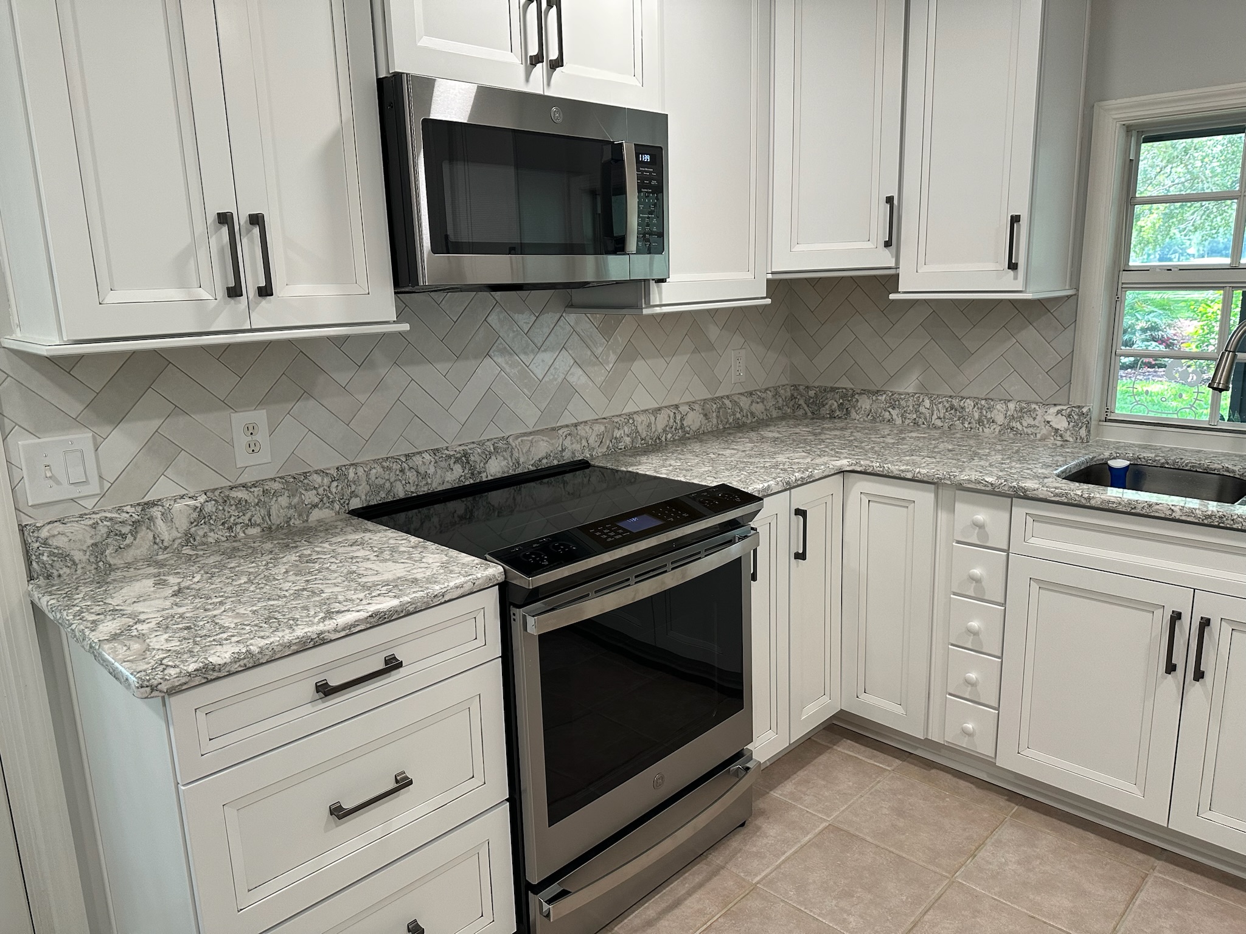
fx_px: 864
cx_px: 623
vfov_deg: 56.8
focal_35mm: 24
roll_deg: +1.7
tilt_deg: -12.2
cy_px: 467
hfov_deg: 71.6
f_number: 1.78
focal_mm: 6.86
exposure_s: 1/120
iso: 200
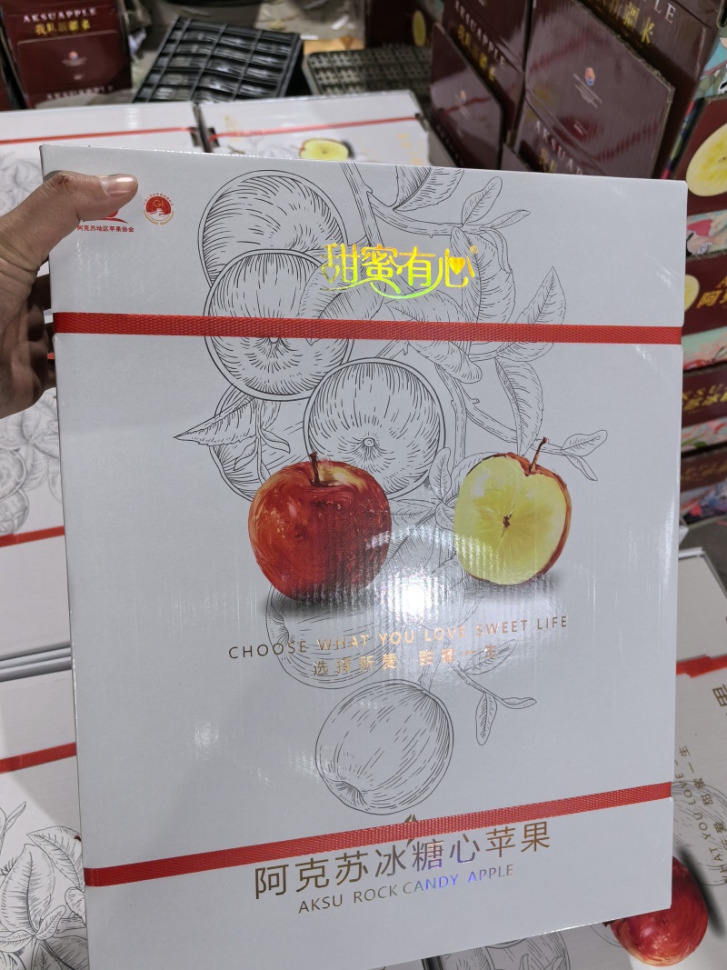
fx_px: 756
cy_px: 485
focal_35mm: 27
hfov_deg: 51.3
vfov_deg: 65.3
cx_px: 364
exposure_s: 1/50
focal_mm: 5.75
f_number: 2
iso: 160
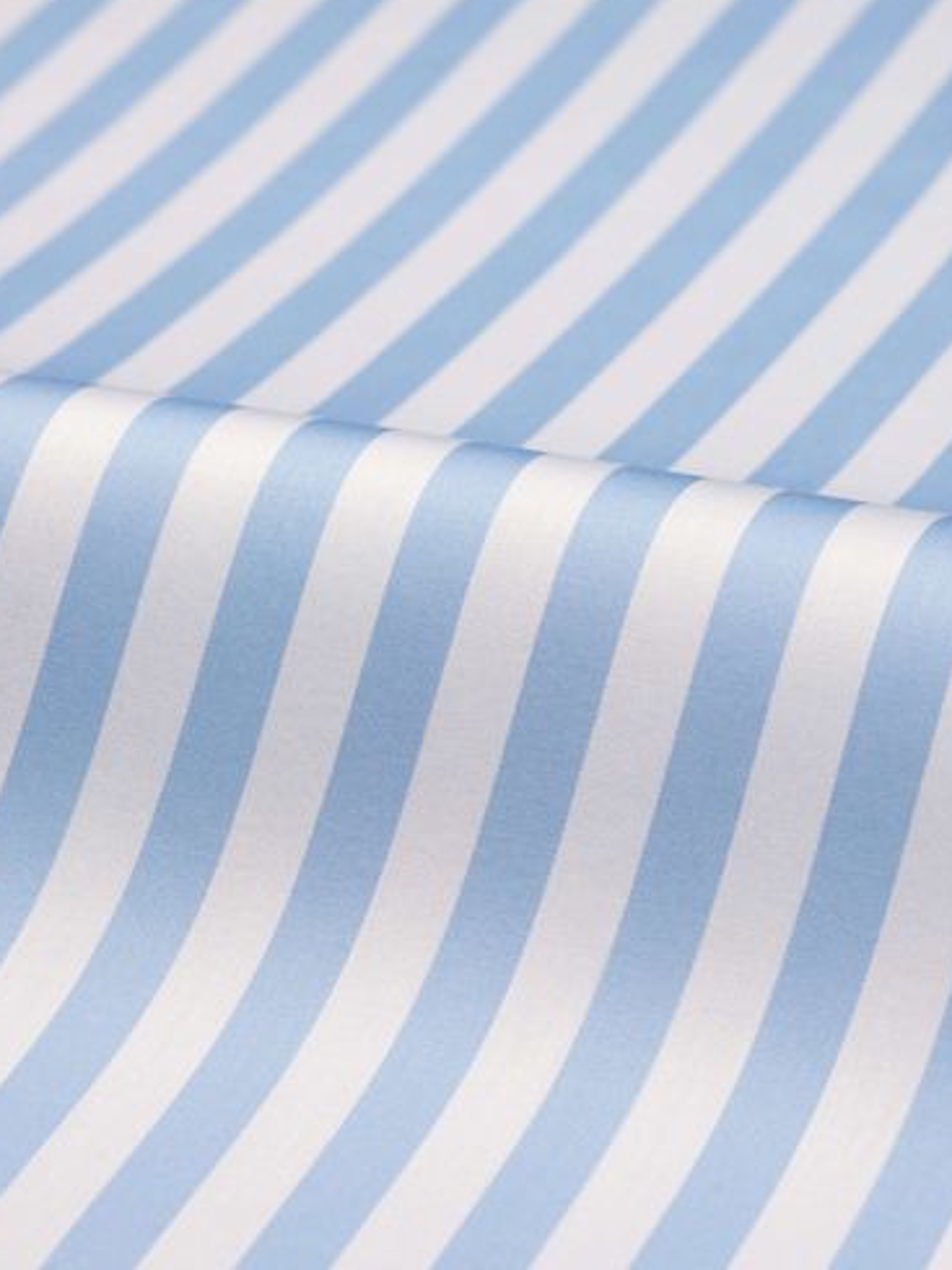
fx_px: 3702
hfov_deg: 14.7
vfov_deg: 19.4
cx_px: 489
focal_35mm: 101
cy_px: 726
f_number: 8
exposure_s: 1/100
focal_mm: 85
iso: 160
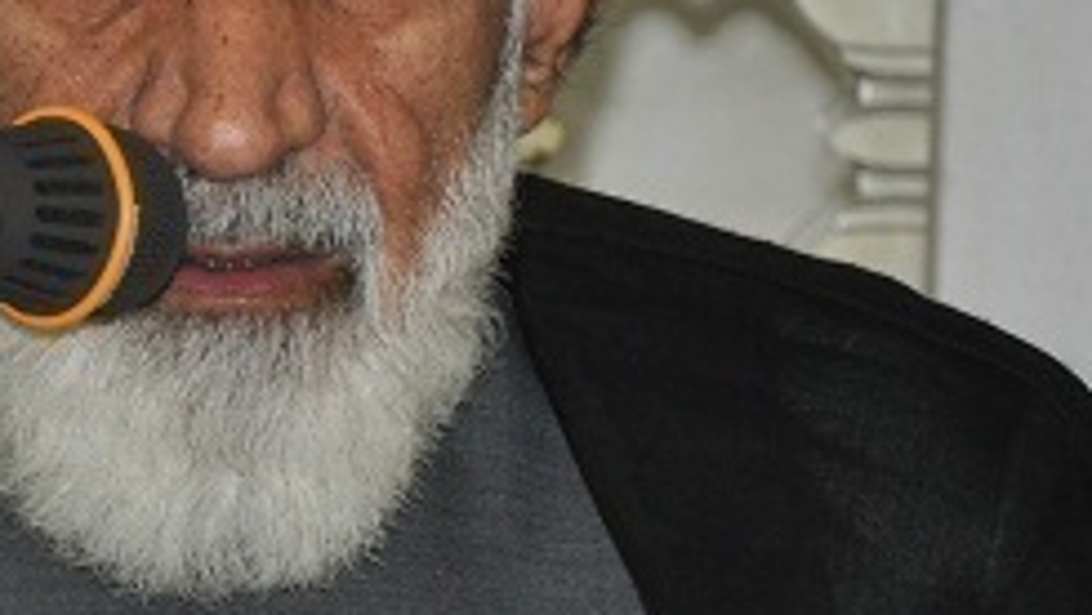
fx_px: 14645
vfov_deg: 2.4
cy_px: 361
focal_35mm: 506
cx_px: 276
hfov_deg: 4.3
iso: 800
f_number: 5.6
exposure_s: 1/60
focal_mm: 105
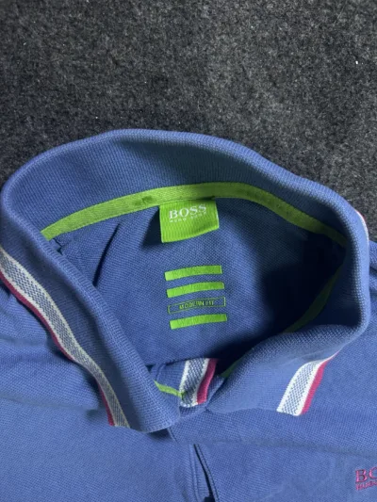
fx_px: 377
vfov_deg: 67.3
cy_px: 251
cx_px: 188
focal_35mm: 26
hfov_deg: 53.1
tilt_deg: -72.0
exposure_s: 1/50
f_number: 1.5
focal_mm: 5.7
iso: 200
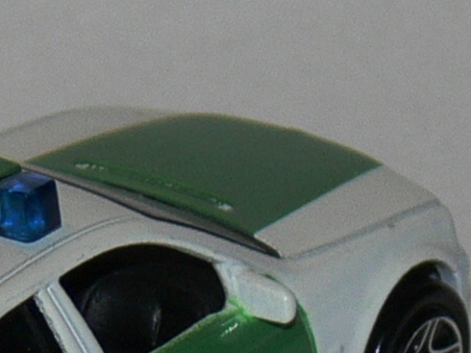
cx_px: -107
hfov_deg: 2.5
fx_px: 10980
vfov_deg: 1.8
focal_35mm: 807
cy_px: 336
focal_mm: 23.6
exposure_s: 1/30
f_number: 3.6
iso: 100
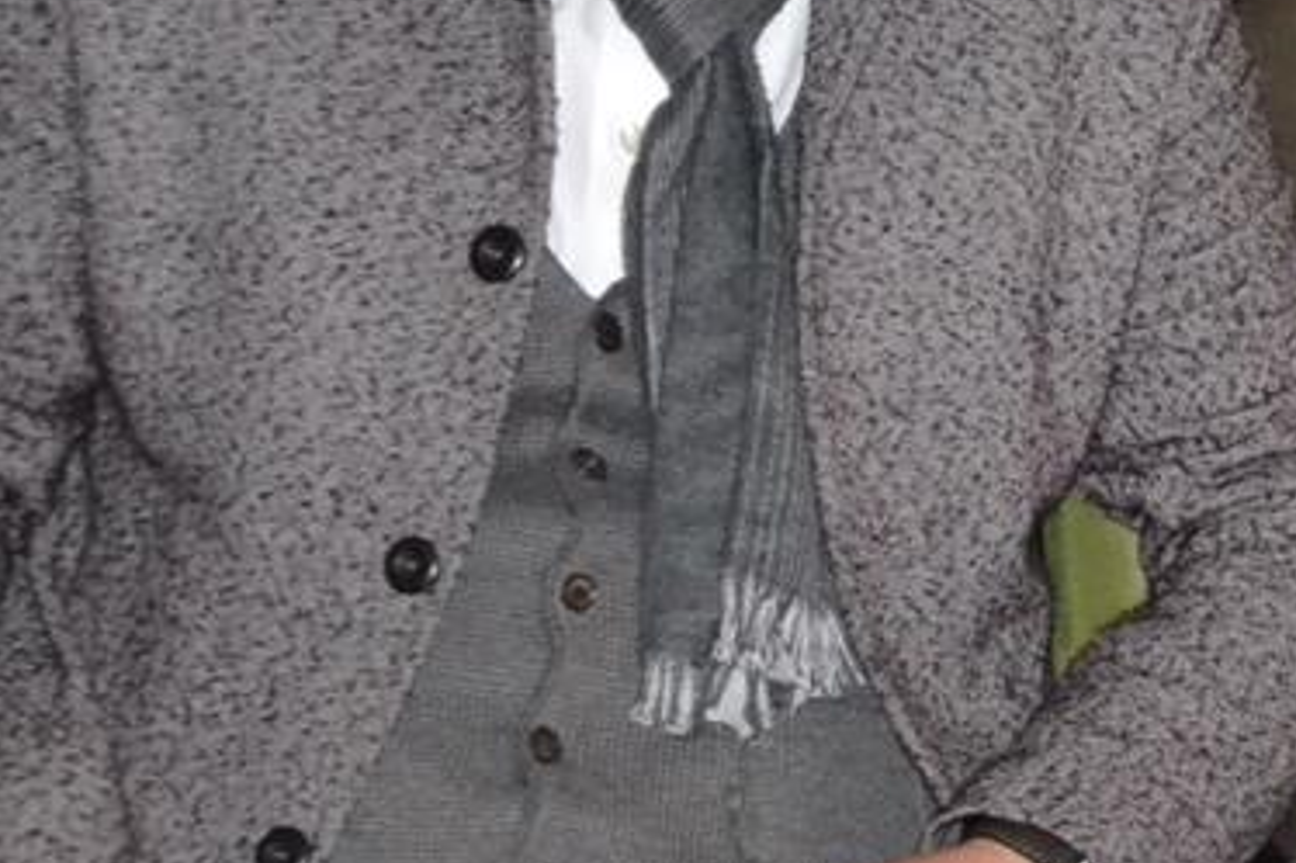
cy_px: 652
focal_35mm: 260
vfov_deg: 5.3
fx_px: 9355
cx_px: 2027
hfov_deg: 7.8
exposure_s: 1/60
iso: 3200
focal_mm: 40
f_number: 4.5
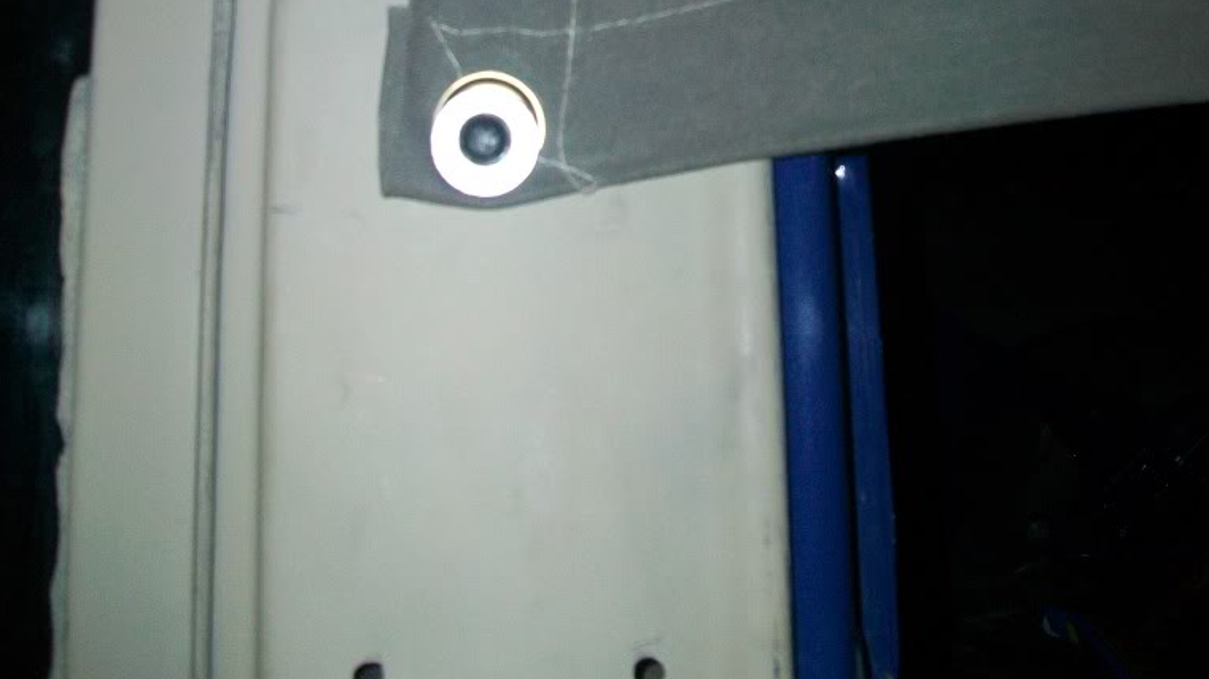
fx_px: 1506
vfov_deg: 23.9
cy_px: -48
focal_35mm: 47
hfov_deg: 43.7
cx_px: 608
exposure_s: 1/60
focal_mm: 5.7
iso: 120
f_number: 2.8
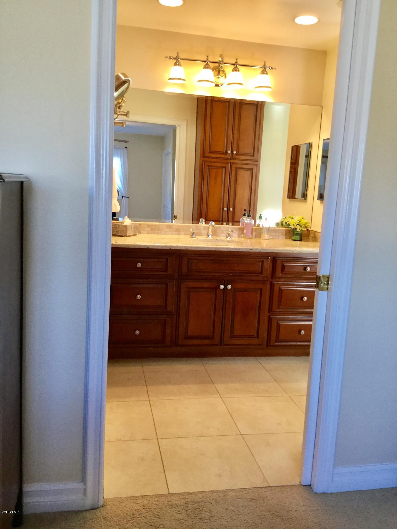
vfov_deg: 58.4
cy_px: 264
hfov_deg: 45.4
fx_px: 474
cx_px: 198
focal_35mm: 31
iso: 64
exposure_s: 1/30
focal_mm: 3.3
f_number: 2.4
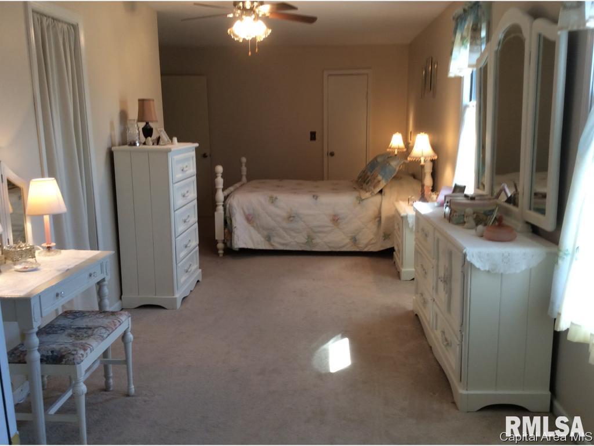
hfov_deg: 56.8
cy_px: 223
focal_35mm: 32
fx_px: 549
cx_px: 297
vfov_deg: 44.2
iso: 40
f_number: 2.4
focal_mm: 3.3
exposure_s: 1/24
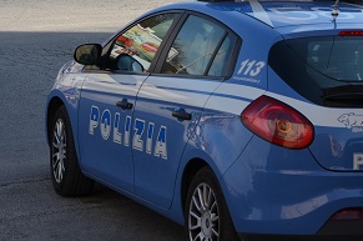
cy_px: 78
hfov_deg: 12.2
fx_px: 1691
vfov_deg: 8.1
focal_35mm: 168
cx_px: 300
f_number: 8
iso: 140
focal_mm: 66
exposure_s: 1/250
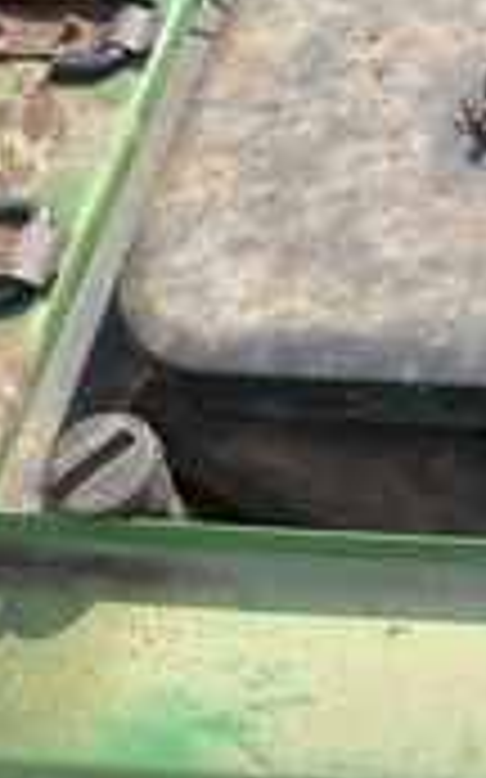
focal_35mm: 71
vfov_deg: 28.2
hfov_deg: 15.9
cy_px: 126
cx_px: 850
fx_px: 1506
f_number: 1.8
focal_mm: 3
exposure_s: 1/568
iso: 25
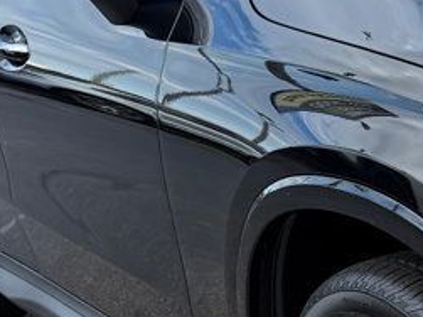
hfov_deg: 18.1
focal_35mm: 98
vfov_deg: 14.9
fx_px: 1197
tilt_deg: -15.8
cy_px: 280
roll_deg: +1.7
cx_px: 615
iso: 100
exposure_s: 1/1250
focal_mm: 6.76
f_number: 1.78
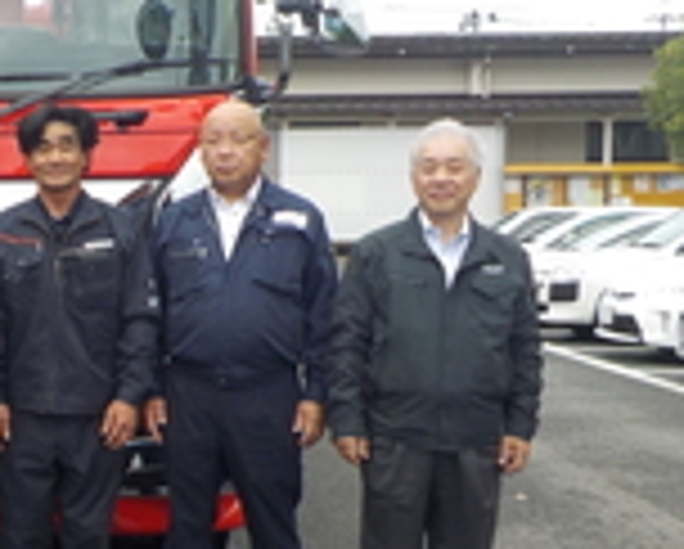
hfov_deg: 22.9
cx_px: -117
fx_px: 1561
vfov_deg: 19.9
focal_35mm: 77
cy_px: 338
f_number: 3.3
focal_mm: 4.1
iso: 125
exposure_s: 1/640
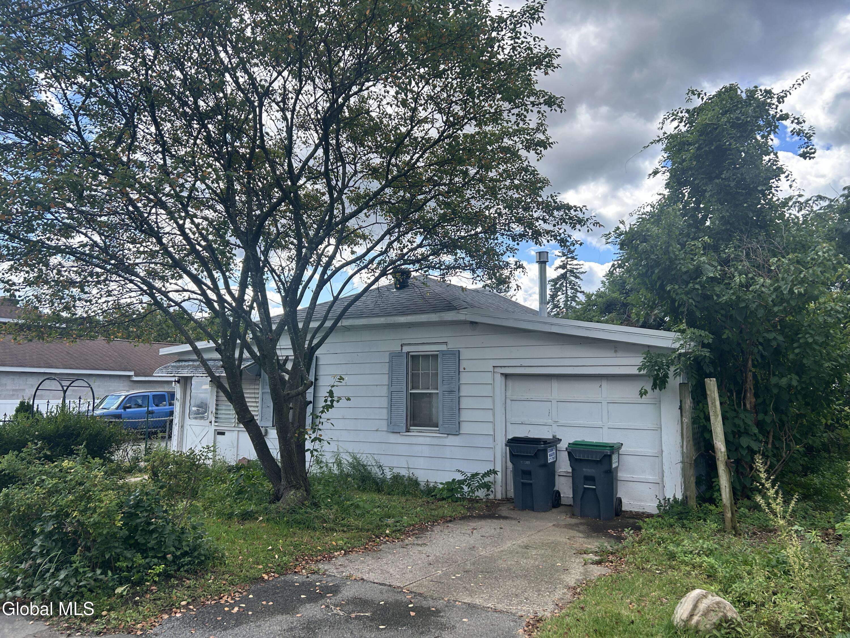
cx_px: 425
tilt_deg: +6.4
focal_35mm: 26
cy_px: 319
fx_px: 638
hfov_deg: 67.3
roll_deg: +0.1
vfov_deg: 53.1
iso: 50
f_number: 1.5
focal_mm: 5.7
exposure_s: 1/1751
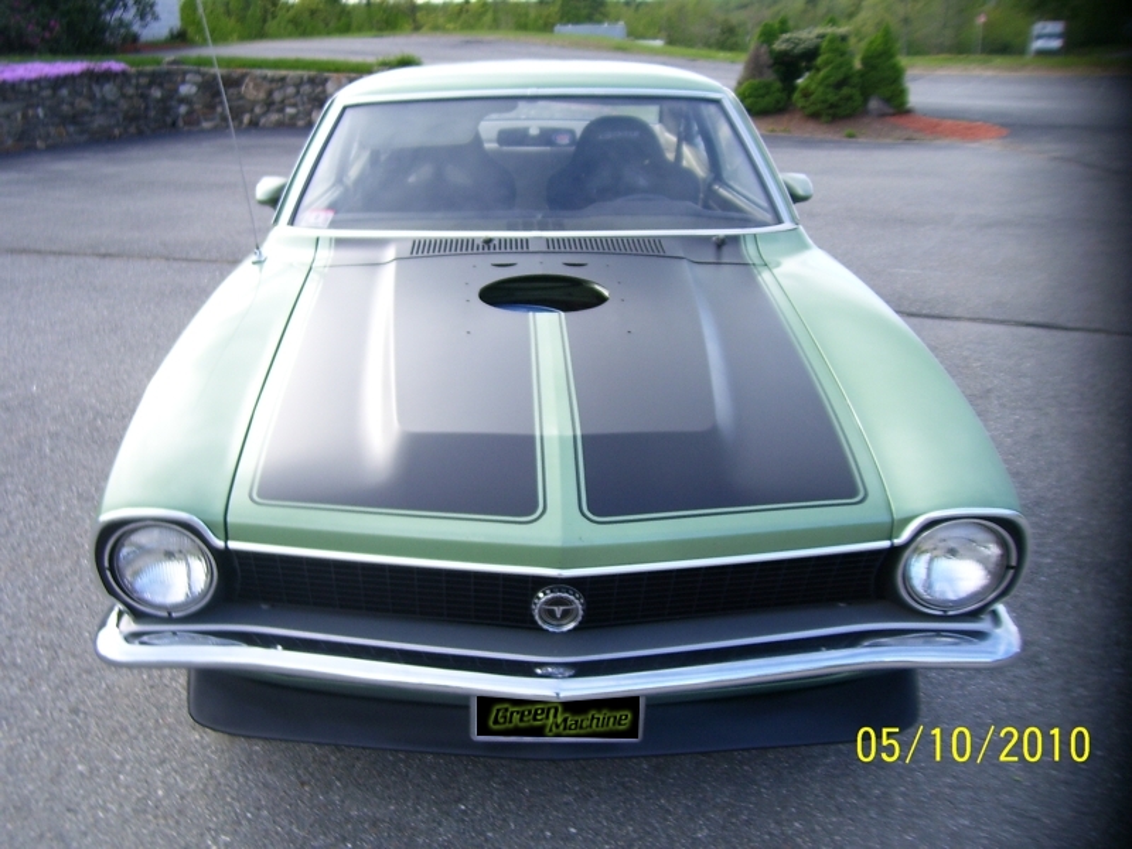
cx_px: 566
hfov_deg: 54.0
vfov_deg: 41.8
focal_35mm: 34
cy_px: 424
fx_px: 1112
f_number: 2.7
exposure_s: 1/350
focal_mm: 5.6
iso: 80
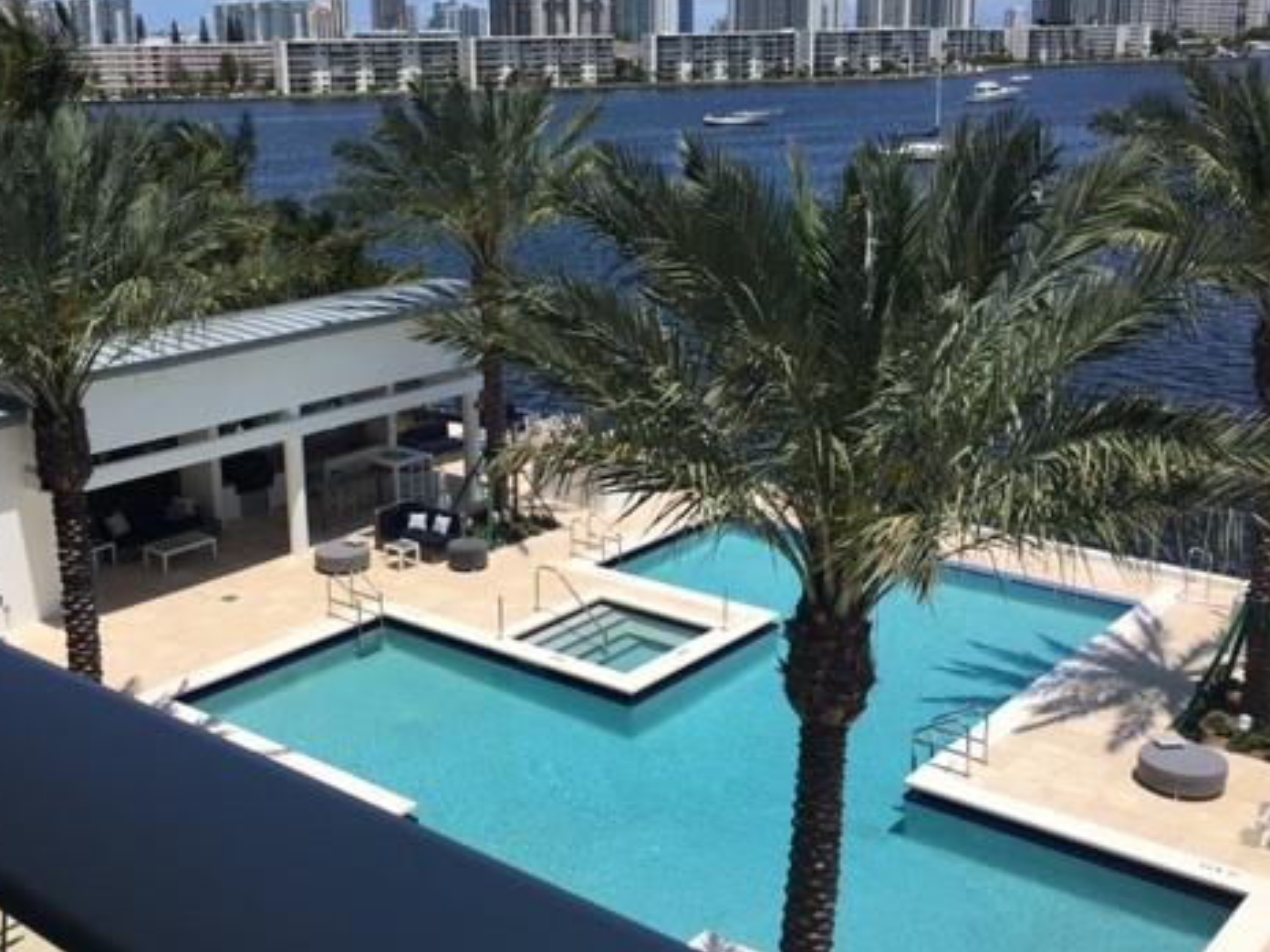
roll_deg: +1.6
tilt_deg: -14.0
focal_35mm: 40
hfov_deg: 46.6
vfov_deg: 36.0
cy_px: 473
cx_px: 528
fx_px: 1468
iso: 25
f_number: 2.2
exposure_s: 1/2849
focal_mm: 4.15
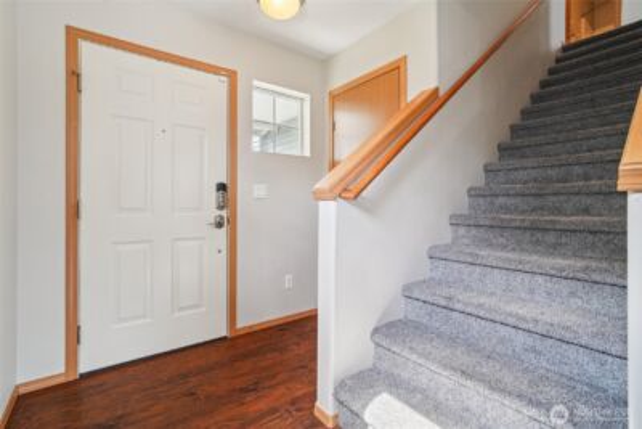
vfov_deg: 73.8
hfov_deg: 96.7
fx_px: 285
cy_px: 214
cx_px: 321
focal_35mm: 16
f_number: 8
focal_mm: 16
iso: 1600
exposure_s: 1/60
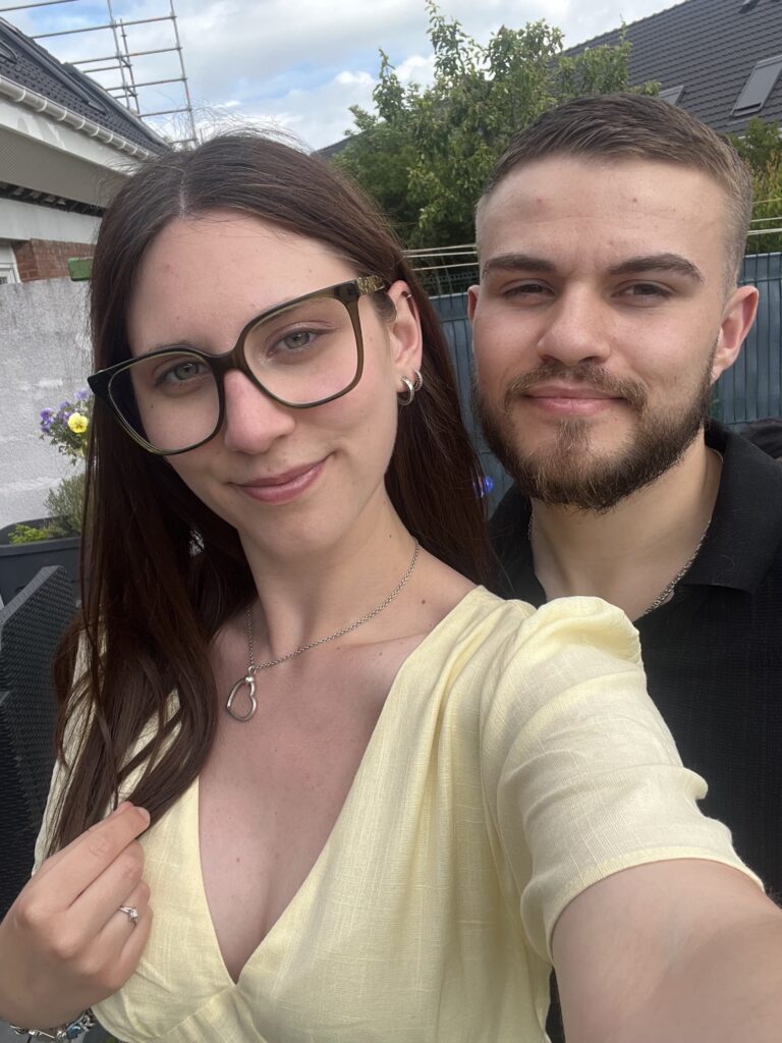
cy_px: 522
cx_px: 391
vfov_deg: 60.0
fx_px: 904
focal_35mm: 30
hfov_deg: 46.8
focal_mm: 2.71
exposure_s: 1/395
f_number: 2.2
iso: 32
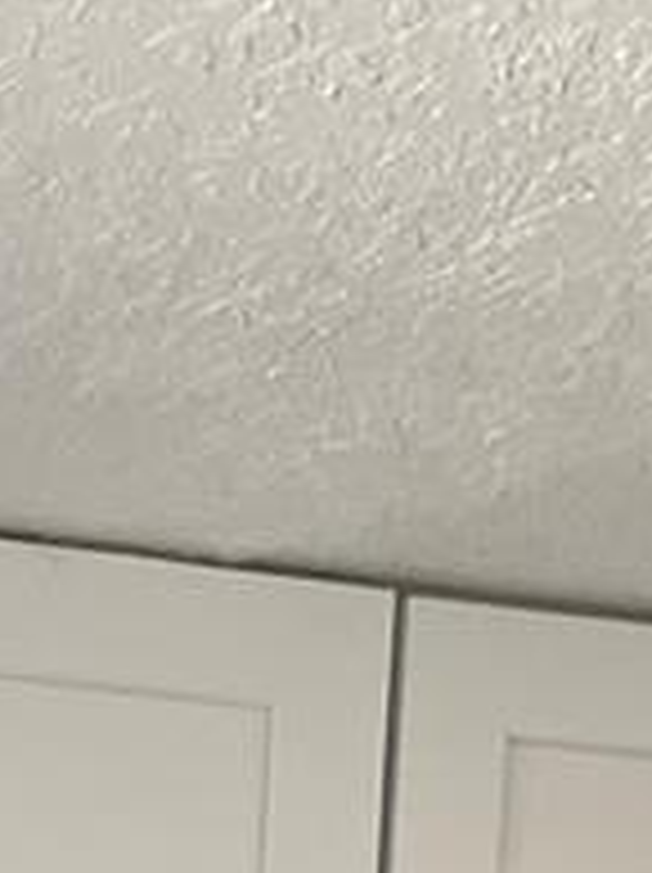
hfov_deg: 8.9
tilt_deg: -7.2
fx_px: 4052
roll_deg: -2.5
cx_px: -472
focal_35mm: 161
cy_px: 2506
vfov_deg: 9.8
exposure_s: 1/106
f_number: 1.5
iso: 125
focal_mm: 5.7
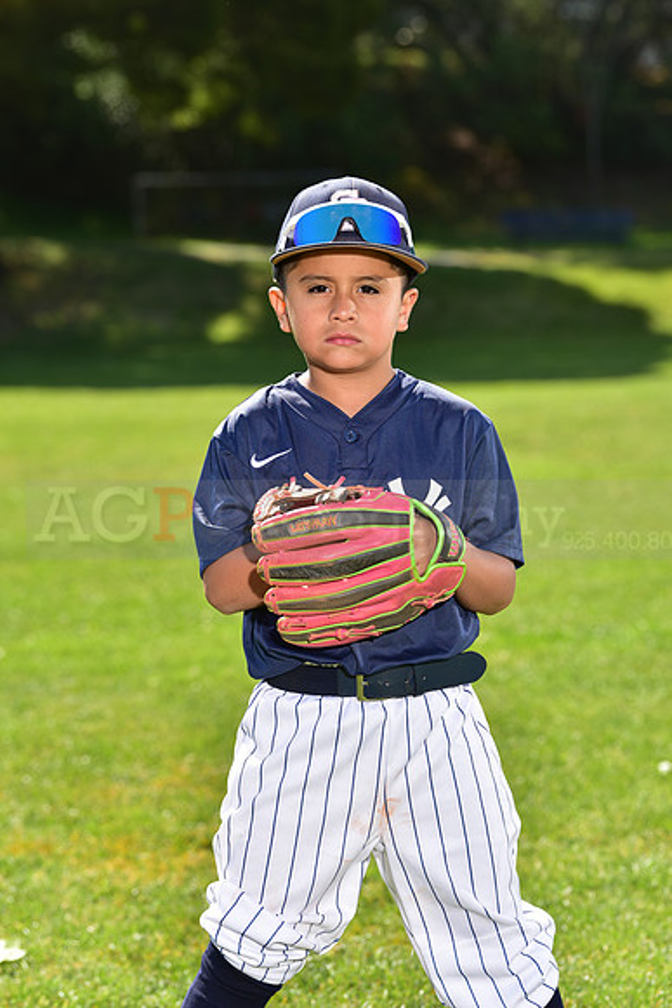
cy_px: 504
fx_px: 3638
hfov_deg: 10.6
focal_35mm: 130
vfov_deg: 15.8
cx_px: 336
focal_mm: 130
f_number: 5.6
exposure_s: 1/250
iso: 100
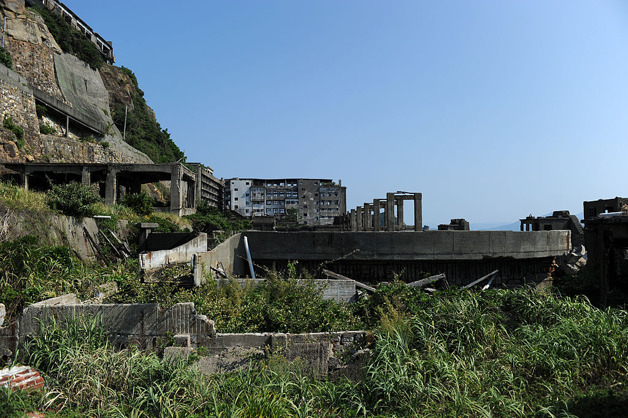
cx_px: 314
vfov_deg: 46.3
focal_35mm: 28
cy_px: 209
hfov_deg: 65.5
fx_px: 488
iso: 200
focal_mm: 28
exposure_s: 1/3200
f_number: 5.6
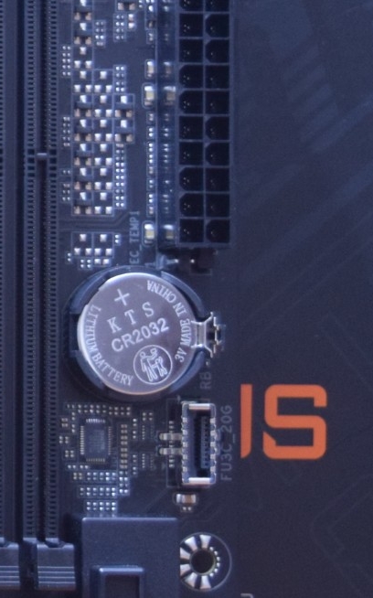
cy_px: 176
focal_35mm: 192
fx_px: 3127
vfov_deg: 10.9
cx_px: -484
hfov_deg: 6.5
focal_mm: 38
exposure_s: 1/8
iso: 1600
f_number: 4.8
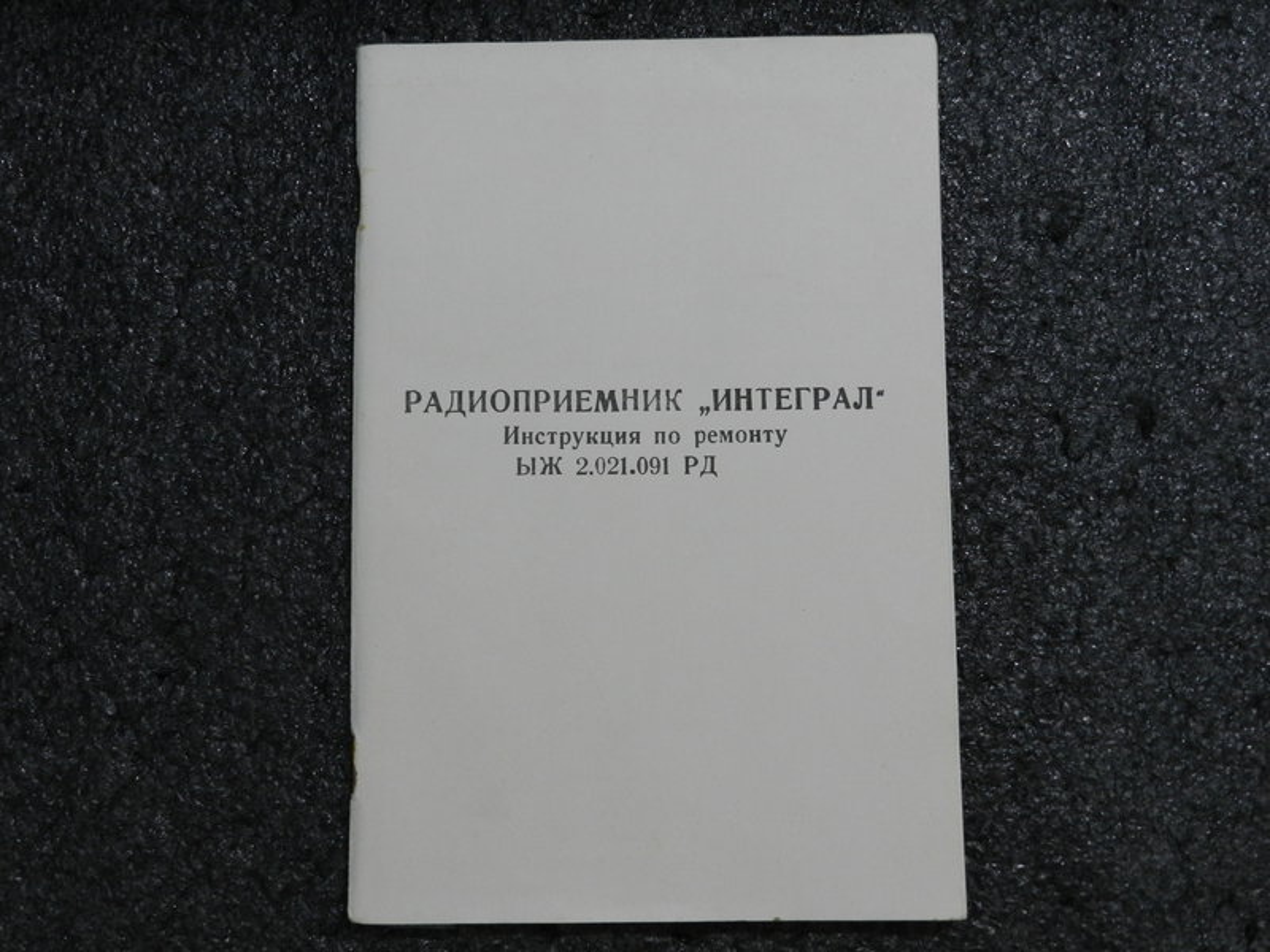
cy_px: 476
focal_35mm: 38
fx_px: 1394
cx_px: 635
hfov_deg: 49.0
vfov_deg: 37.7
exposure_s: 1/5
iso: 400
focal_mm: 6.7
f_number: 4
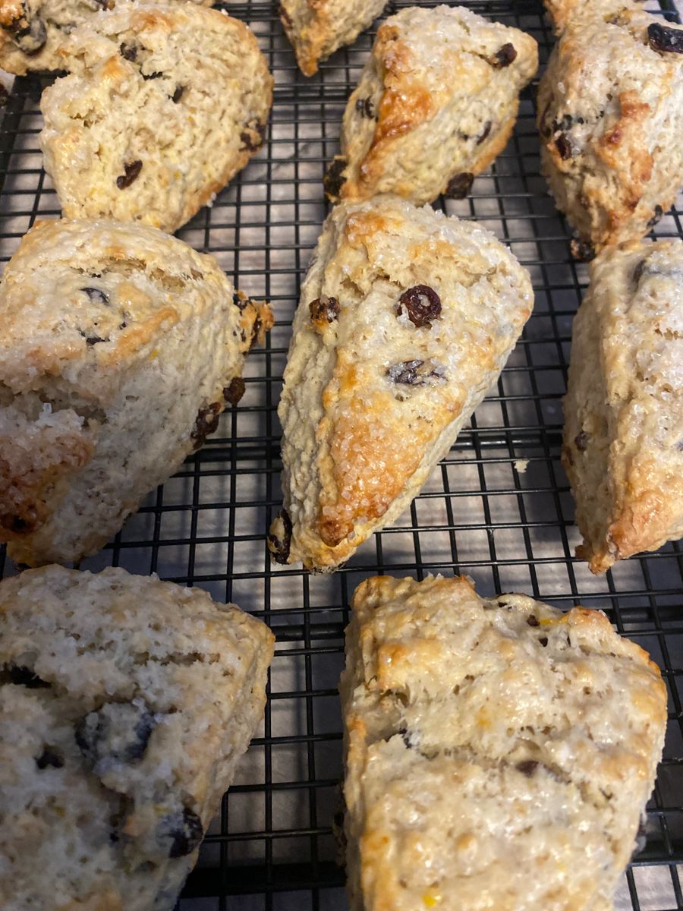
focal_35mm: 26
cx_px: 342
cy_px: 456
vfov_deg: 67.3
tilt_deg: -62.1
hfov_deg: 53.1
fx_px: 684
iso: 400
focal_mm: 4.25
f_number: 1.8
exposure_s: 1/40
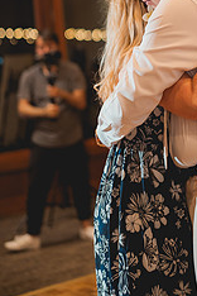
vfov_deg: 20.7
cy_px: 16
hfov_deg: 14.1
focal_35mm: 96
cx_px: 169
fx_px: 788
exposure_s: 1/400
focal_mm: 50
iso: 1250
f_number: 1.4
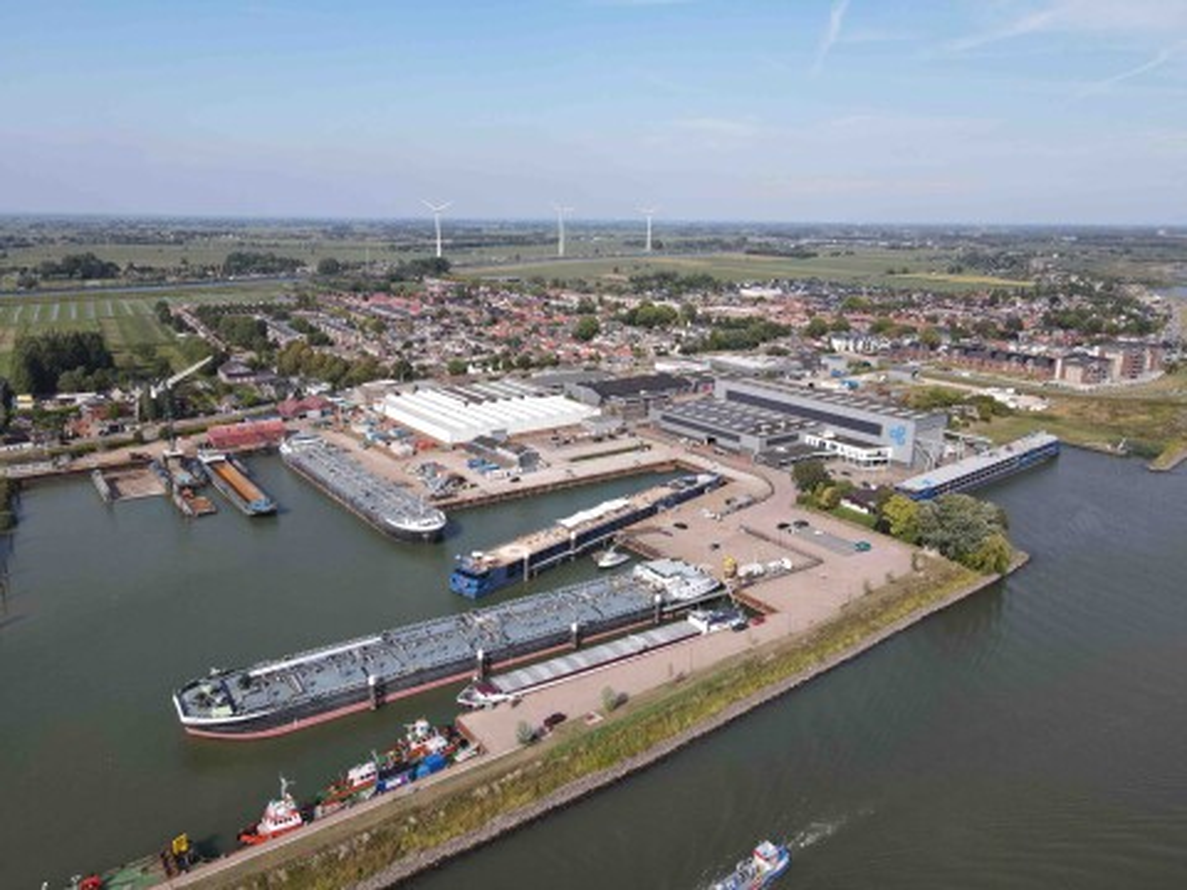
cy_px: 445
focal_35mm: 24
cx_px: 594
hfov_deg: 71.6
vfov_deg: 56.8
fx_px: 823
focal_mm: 4.5
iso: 100
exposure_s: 1/640
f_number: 2.8
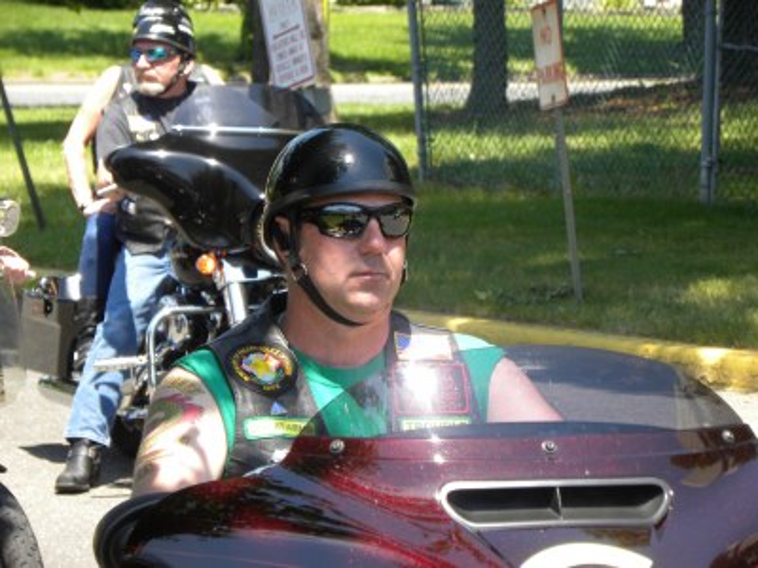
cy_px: 284
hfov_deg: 9.3
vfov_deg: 7.0
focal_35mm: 212
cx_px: 379
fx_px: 4642
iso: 64
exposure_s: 1/125
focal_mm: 37.7
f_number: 4.5
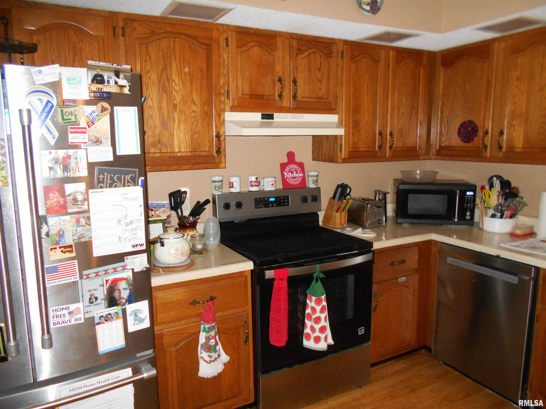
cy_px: 204
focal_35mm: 26
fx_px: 410
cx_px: 273
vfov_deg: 53.1
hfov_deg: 67.3
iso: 400
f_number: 3.2
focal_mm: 4.6
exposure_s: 1/25
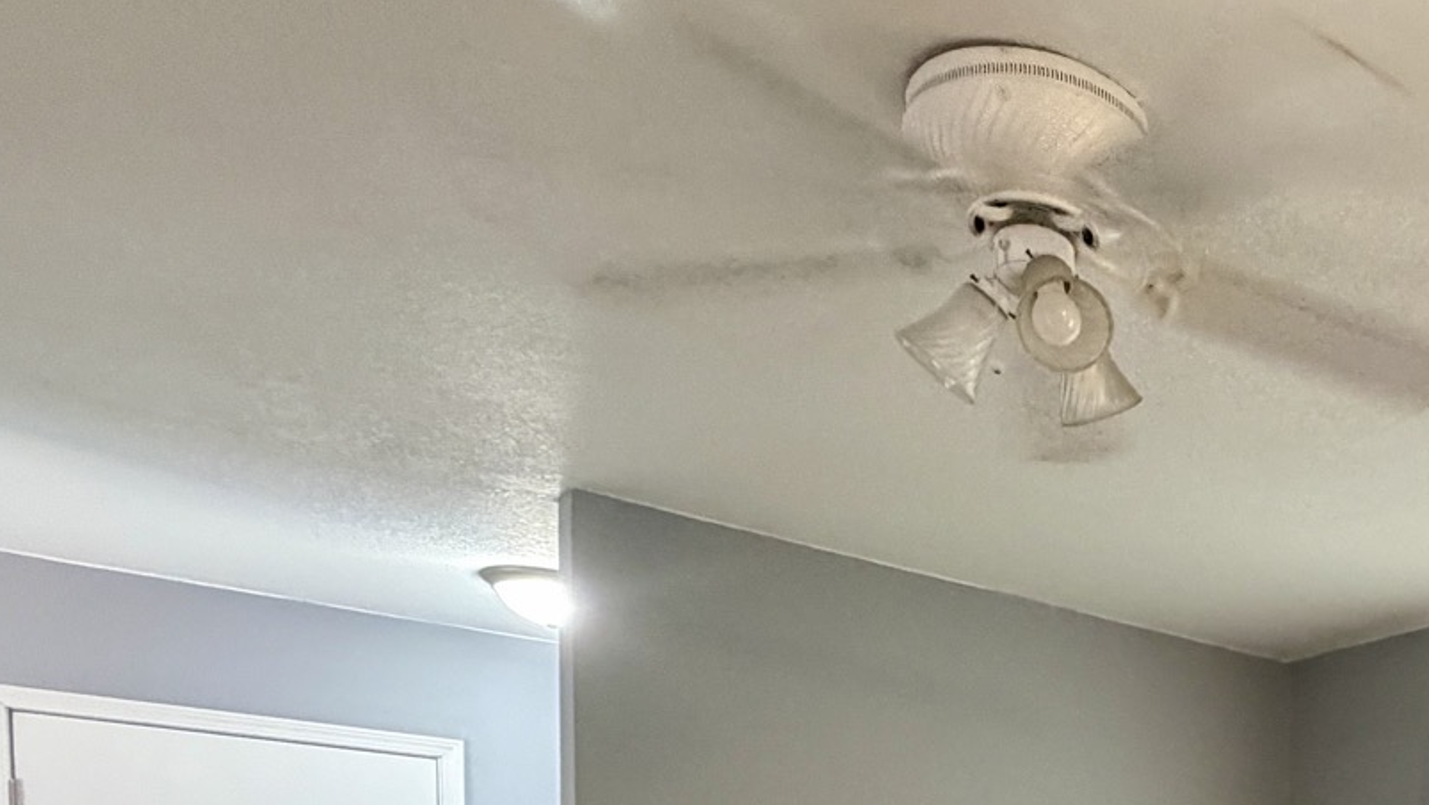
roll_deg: -1.4
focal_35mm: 38
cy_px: 1090
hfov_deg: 43.3
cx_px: 1504
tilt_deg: -3.2
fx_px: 1440
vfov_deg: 25.9
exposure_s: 1/60
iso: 500
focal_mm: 2.22
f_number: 2.2
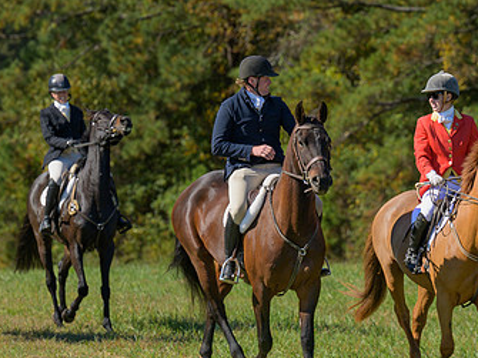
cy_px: 155
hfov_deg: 7.9
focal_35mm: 250
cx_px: 328
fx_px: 3451
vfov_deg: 5.9
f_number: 4
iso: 200
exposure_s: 1/800
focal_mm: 125
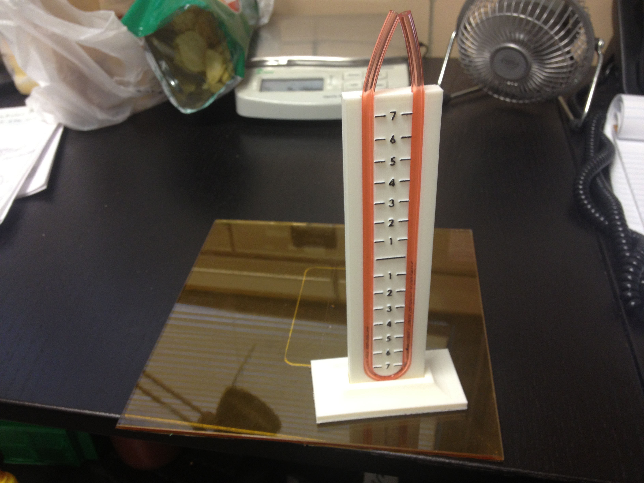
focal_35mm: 35
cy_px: 242
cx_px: 322
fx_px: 651
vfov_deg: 40.7
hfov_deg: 52.6
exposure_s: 1/20
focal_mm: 4.28
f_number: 2.4
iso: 100
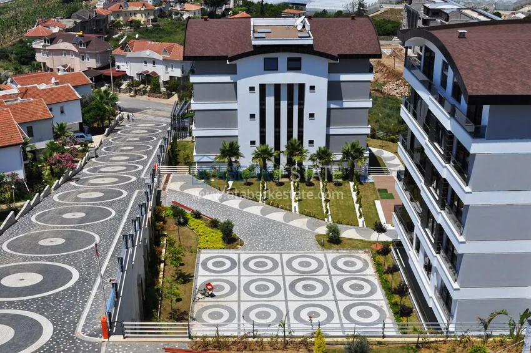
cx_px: 266
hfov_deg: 41.1
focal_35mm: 48
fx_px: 708
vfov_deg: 28.1
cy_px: 176
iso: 200
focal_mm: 32
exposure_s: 1/500
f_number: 11
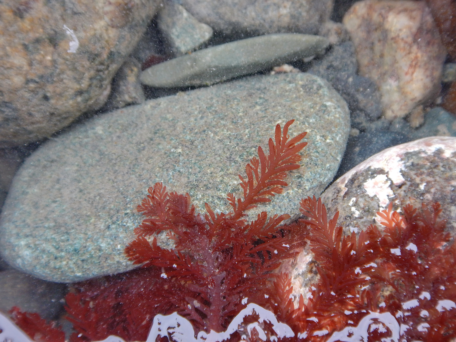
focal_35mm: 92
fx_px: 1212
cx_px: 228
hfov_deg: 21.3
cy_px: 171
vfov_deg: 16.1
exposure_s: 1/30
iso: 140
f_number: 4.7
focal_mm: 16.6
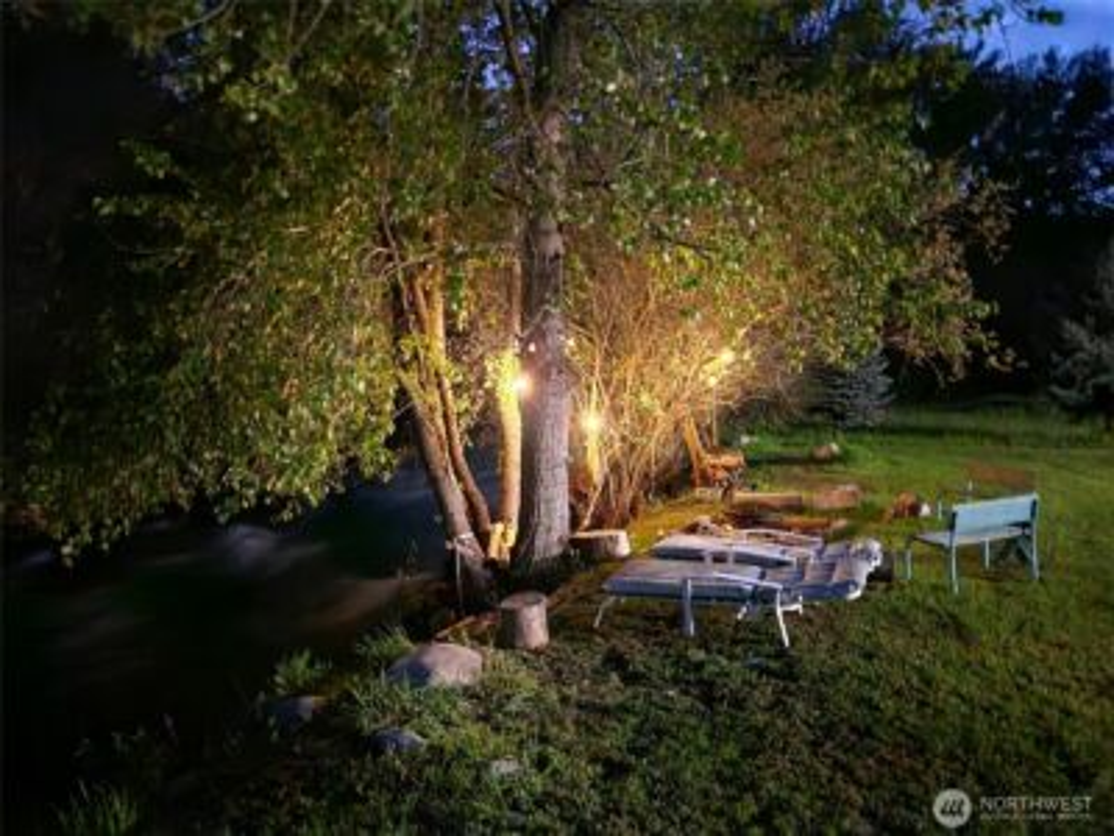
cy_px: 418
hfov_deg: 73.9
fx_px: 740
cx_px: 557
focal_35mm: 23
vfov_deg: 58.9
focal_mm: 5.4
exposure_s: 1/2
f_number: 1.8
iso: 2000
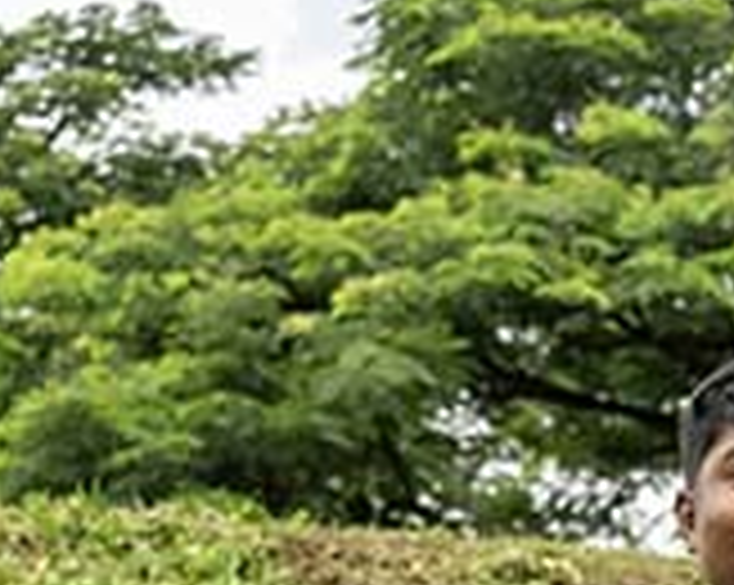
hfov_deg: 5.1
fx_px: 7920
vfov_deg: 4.2
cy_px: 1341
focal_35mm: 365
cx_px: 1774
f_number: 8
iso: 360
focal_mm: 66
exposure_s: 1/400
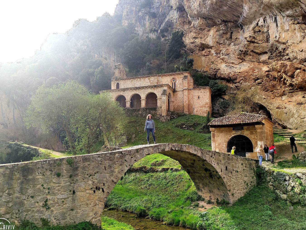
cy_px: 115
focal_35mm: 25
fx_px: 221
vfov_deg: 54.9
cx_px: 153
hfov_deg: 69.4
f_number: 1.89
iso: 100
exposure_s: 1/1026
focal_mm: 5.43
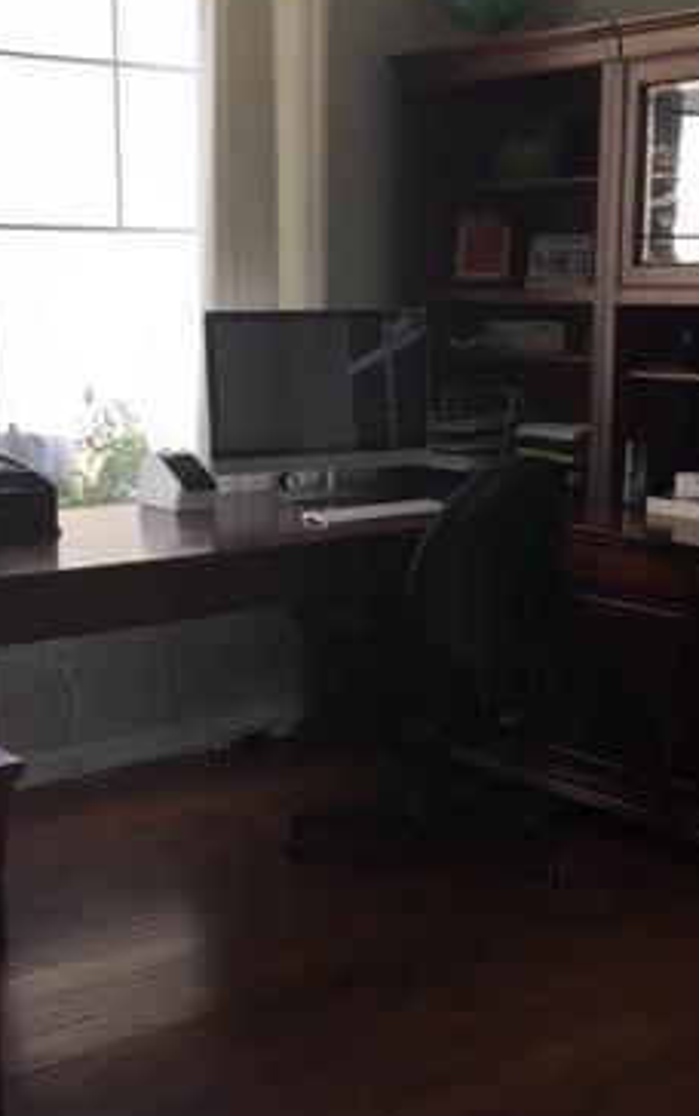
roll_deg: +0.7
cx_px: 328
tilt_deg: -10.3
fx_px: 1643
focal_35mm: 54
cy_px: 595
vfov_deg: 37.5
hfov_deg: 24.0
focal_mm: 4.15
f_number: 2.2
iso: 25
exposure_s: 1/40
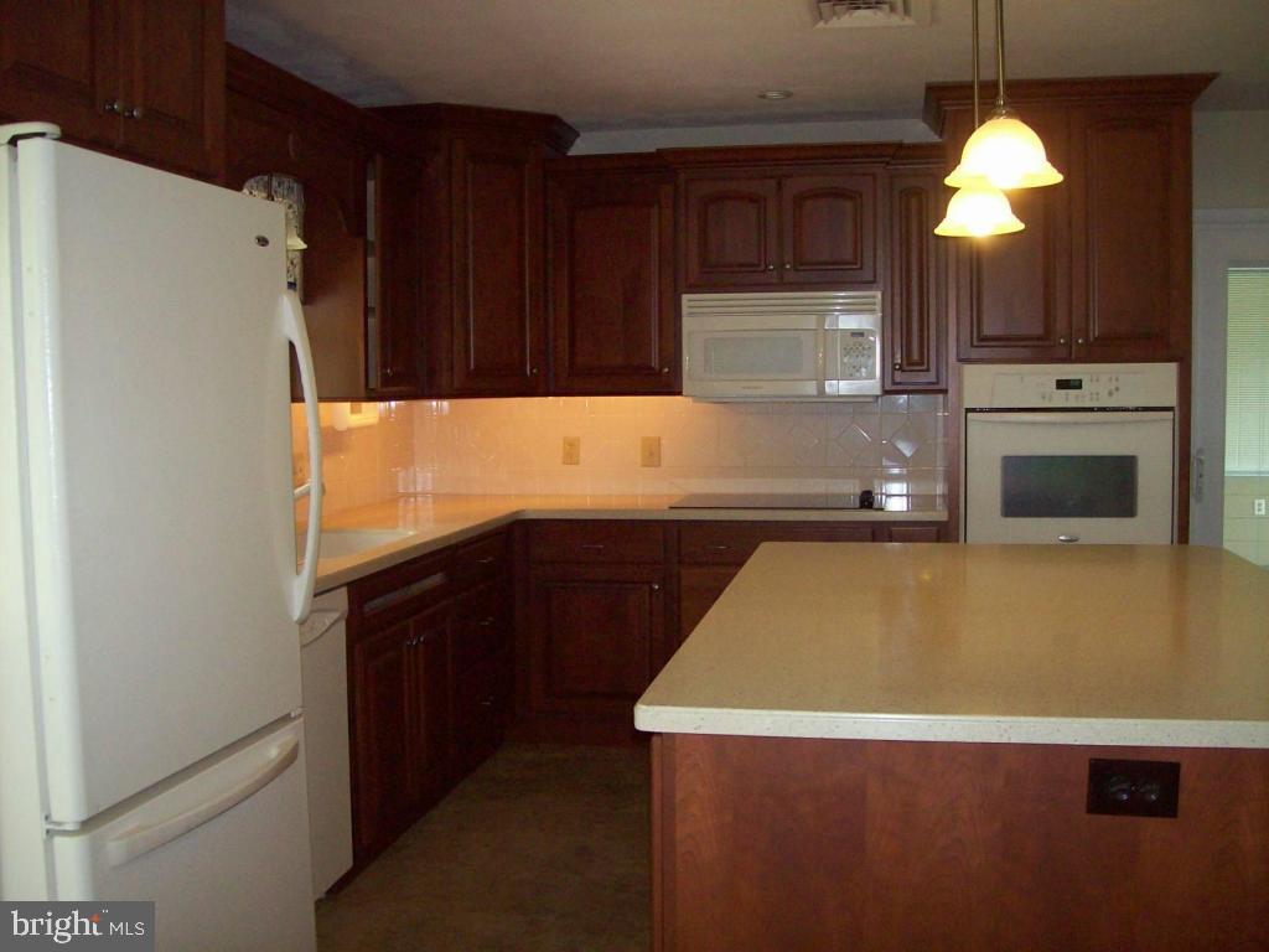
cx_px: 634
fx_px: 1320
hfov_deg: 51.4
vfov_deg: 39.7
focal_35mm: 36
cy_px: 476
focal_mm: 6
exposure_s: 1/64
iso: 140
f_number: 2.7
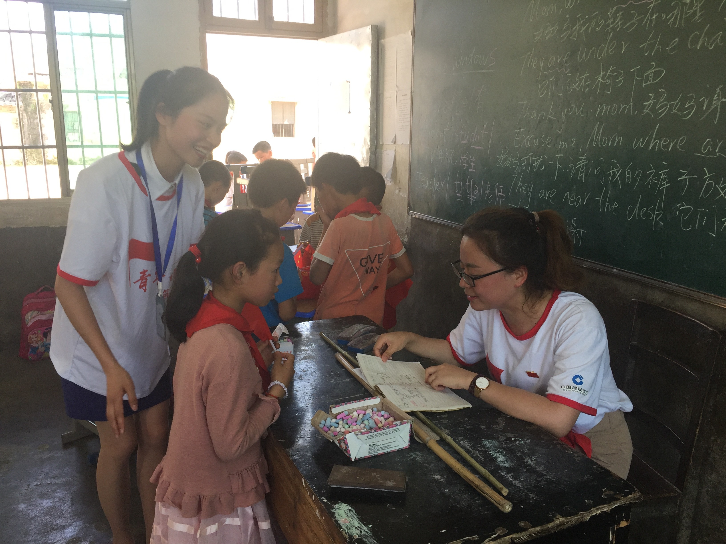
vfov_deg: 48.2
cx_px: 363
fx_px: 608
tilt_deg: -12.9
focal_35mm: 29
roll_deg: -0.9
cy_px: 272
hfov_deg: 61.7
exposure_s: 1/100
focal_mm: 4.15
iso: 50
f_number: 2.2
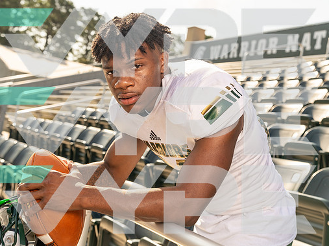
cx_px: 153
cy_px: 121
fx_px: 523
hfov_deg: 34.9
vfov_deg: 26.5
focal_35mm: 55
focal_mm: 50
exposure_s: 1/500
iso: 125
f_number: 5.6
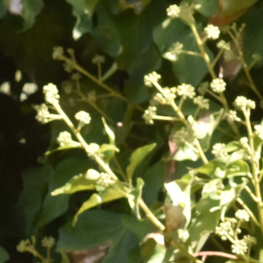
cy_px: 532
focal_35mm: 490
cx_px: 823
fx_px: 4212
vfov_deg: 3.5
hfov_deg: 3.5
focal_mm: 50
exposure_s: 1/500
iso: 1250
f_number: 11
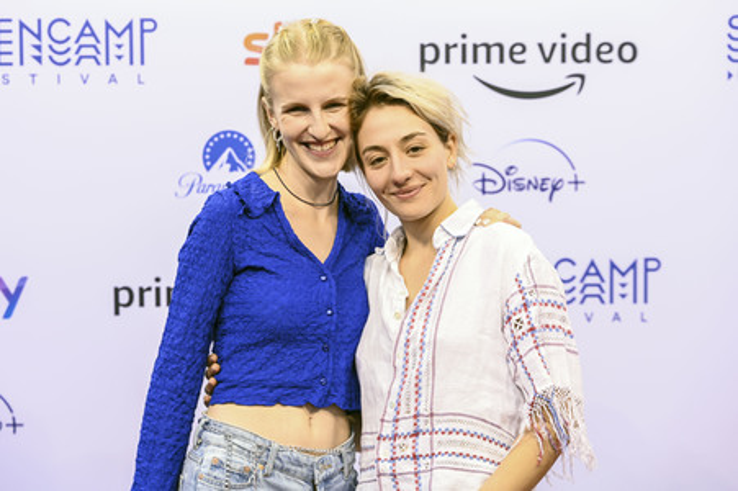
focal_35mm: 75
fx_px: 1536
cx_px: 369
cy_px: 246
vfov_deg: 18.2
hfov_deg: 27.0
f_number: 4
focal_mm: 75
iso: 500
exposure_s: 1/125
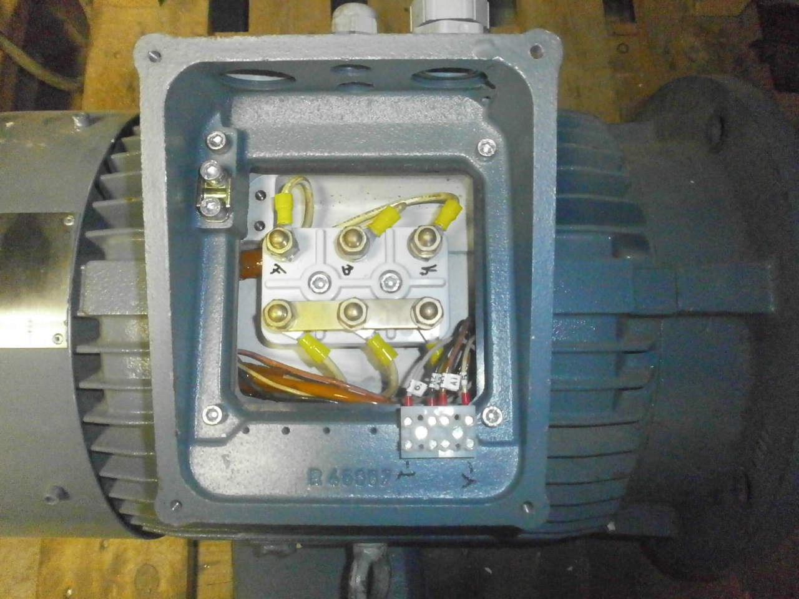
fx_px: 623
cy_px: 300
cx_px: 400
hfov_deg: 65.3
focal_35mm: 27
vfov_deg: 51.4
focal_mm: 4.8
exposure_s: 1/30
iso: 1600
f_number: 2.9
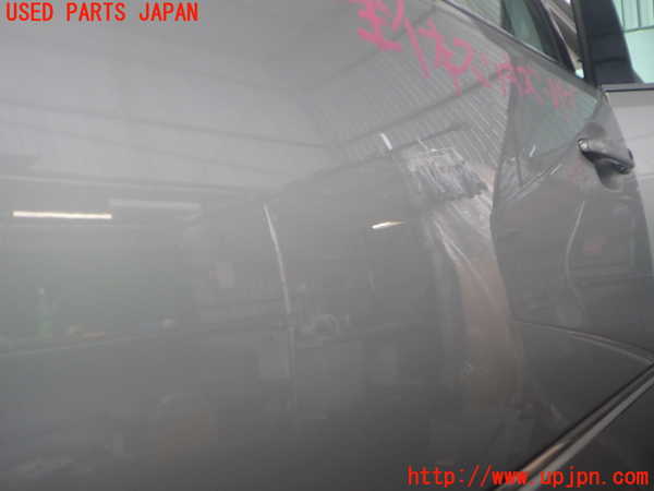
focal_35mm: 30
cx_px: 327
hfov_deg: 60.0
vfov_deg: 46.8
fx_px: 567
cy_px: 246
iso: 200
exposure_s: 1/100
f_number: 2.3
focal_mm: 5.4
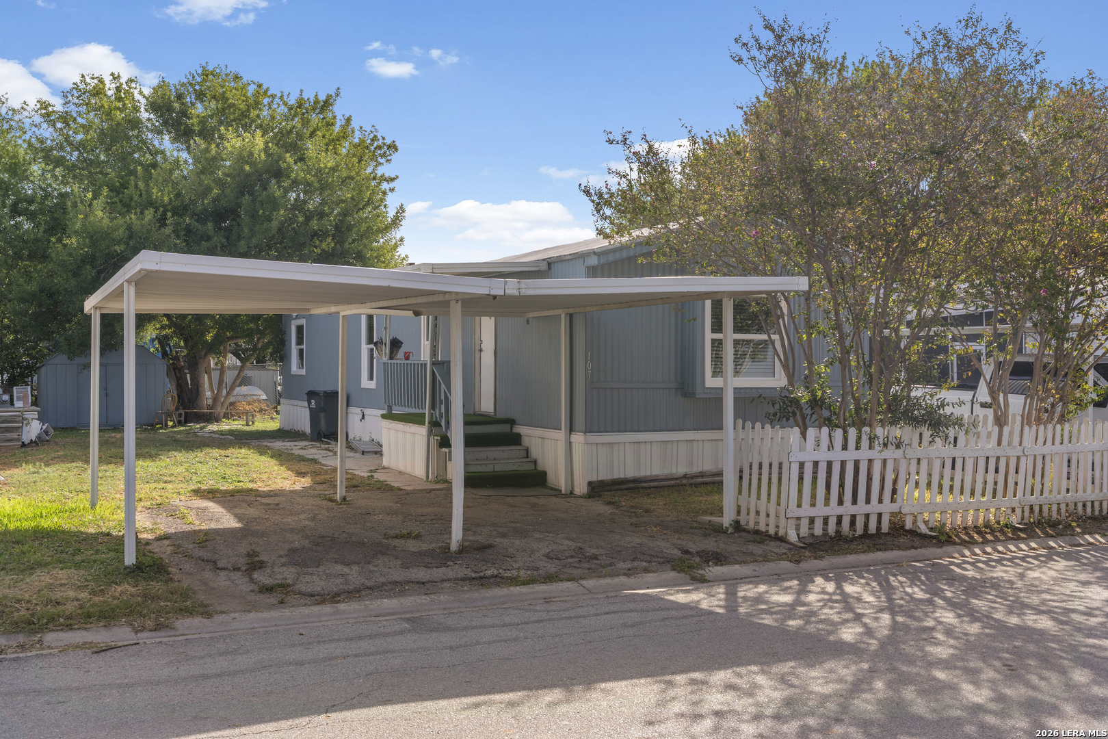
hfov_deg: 54.4
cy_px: 370
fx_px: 1077
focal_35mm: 35
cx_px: 554
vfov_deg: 37.9
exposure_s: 1/60
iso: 100
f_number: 10
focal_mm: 35
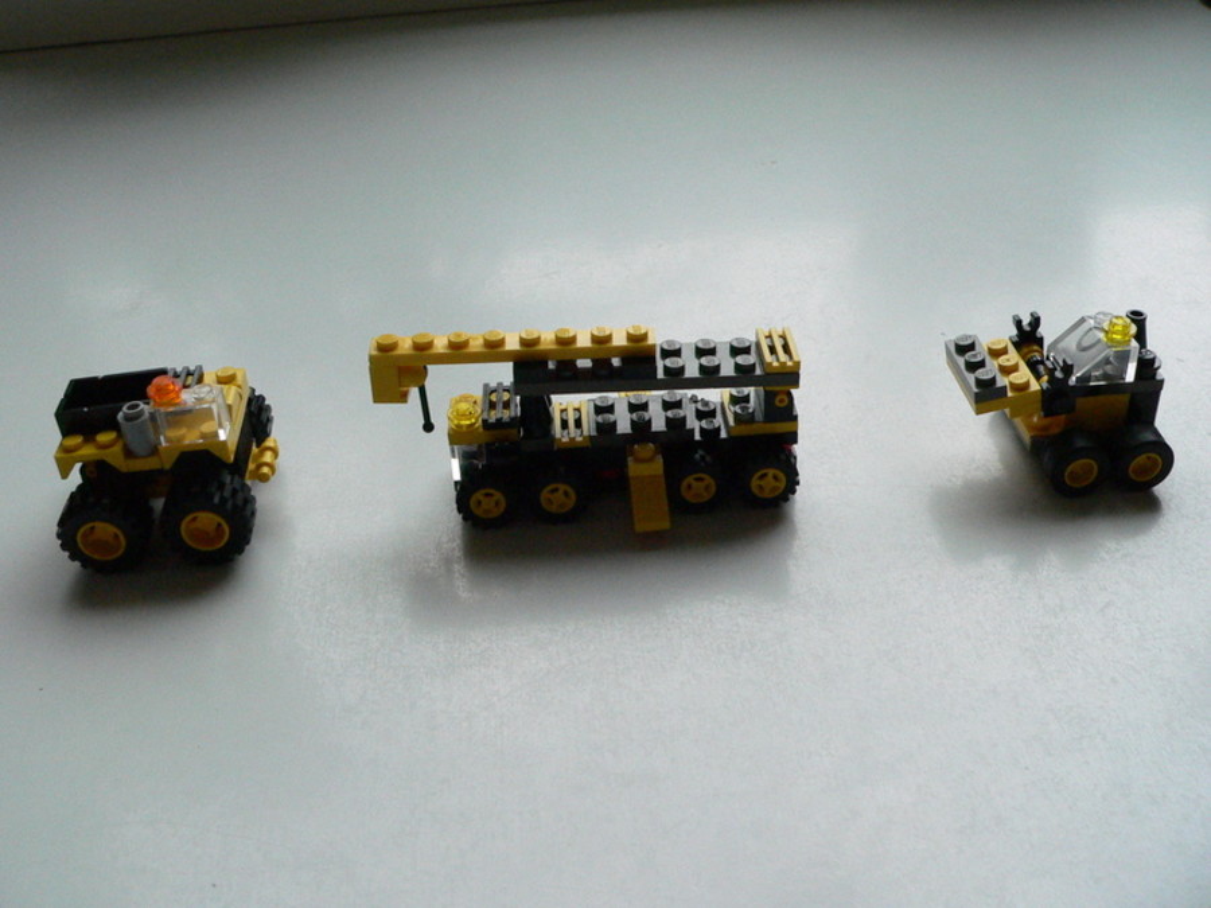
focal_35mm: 36
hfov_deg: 51.4
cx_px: 606
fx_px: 1259
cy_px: 454
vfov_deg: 39.7
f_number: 4
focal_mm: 6
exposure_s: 1/160
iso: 400
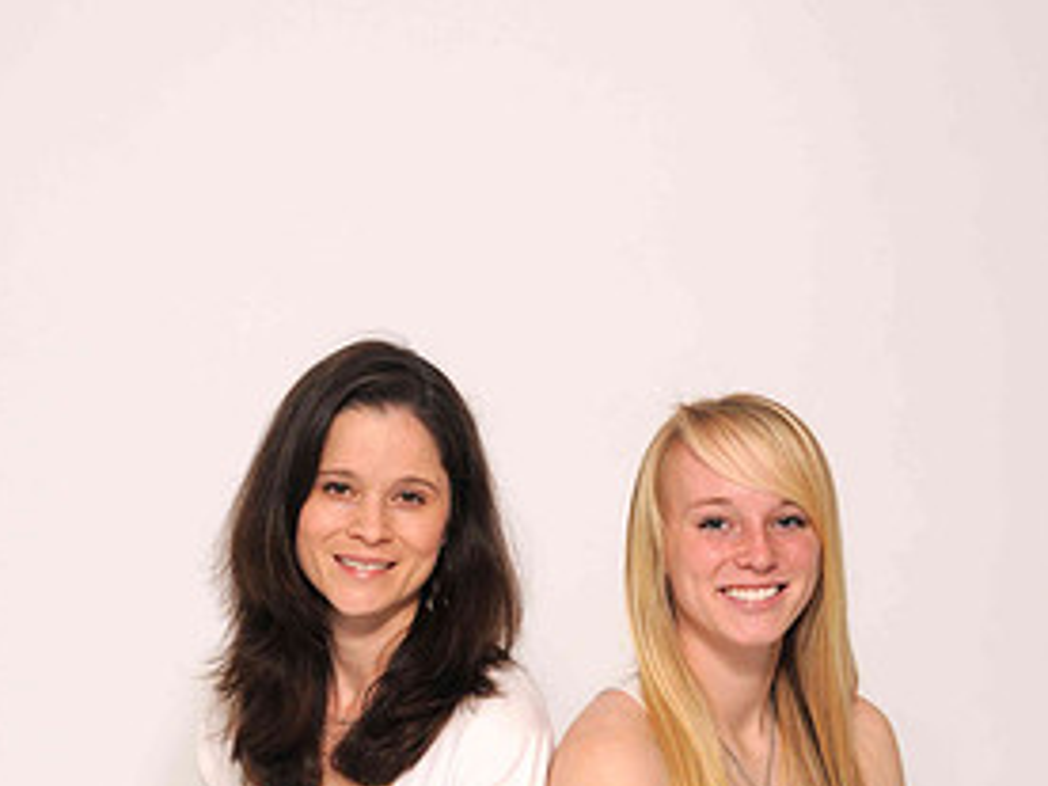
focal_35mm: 94
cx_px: 545
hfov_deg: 20.9
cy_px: 725
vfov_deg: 15.5
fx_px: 2846
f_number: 9
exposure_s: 1/60
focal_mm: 40
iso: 200
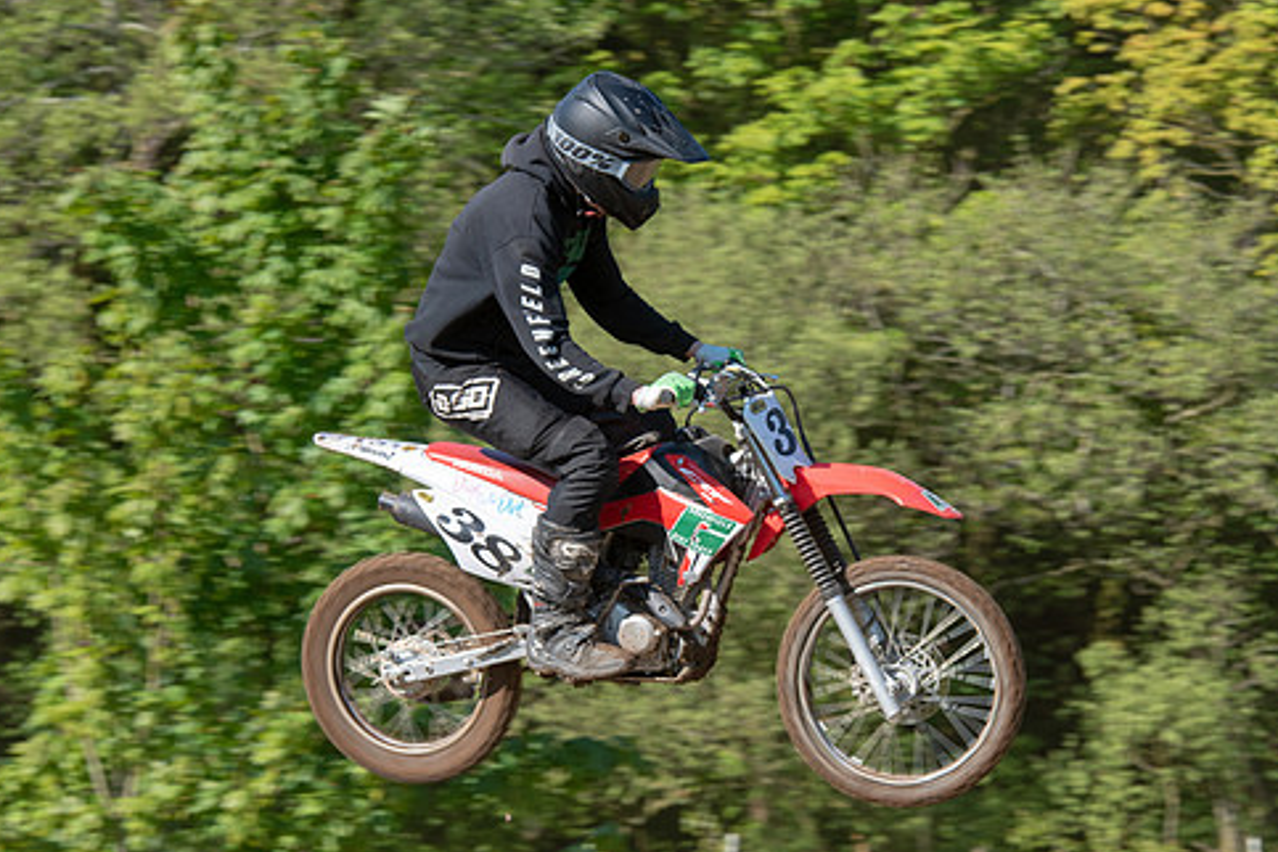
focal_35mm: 186
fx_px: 6602
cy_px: 548
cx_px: 810
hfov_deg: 11.0
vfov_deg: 7.4
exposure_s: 1/320
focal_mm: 122
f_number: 8
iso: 200
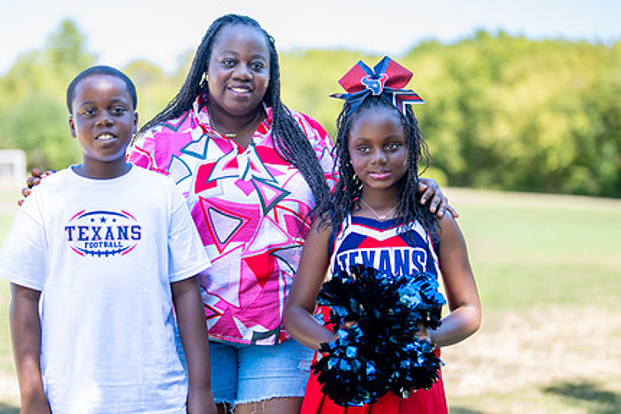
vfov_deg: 18.2
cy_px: 204
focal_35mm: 75
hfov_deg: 26.9
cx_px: 251
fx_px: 1294
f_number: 1.2
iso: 100
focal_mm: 50
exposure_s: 1/1000
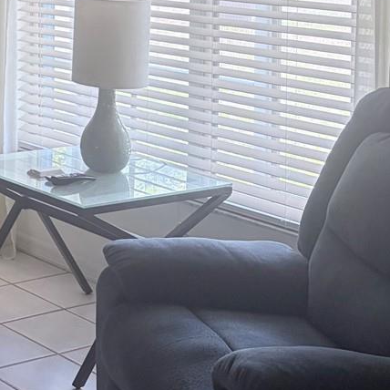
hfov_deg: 17.6
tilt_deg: -2.6
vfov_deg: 19.3
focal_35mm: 86
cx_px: -234
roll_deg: +1.0
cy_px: -50
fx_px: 1096
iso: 125
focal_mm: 5.96
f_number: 1.6
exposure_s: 1/120
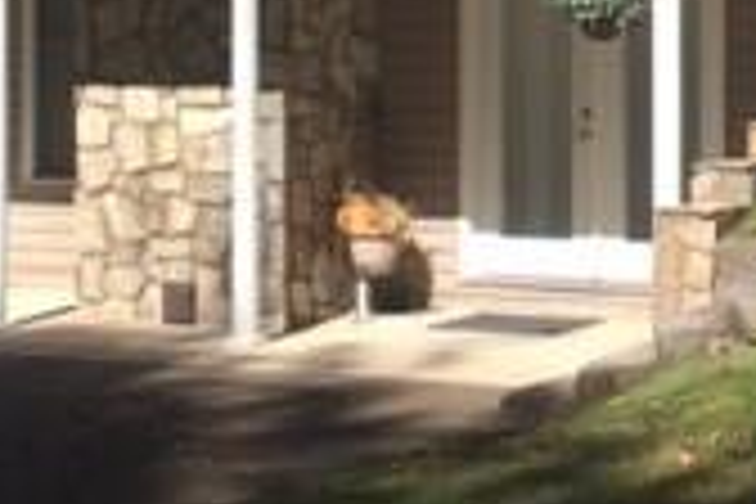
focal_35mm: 115
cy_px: -36
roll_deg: -0.1
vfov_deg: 11.8
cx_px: 752
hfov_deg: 17.4
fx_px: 2415
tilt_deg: -2.1
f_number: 2.2
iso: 32
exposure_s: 1/1709
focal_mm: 4.15
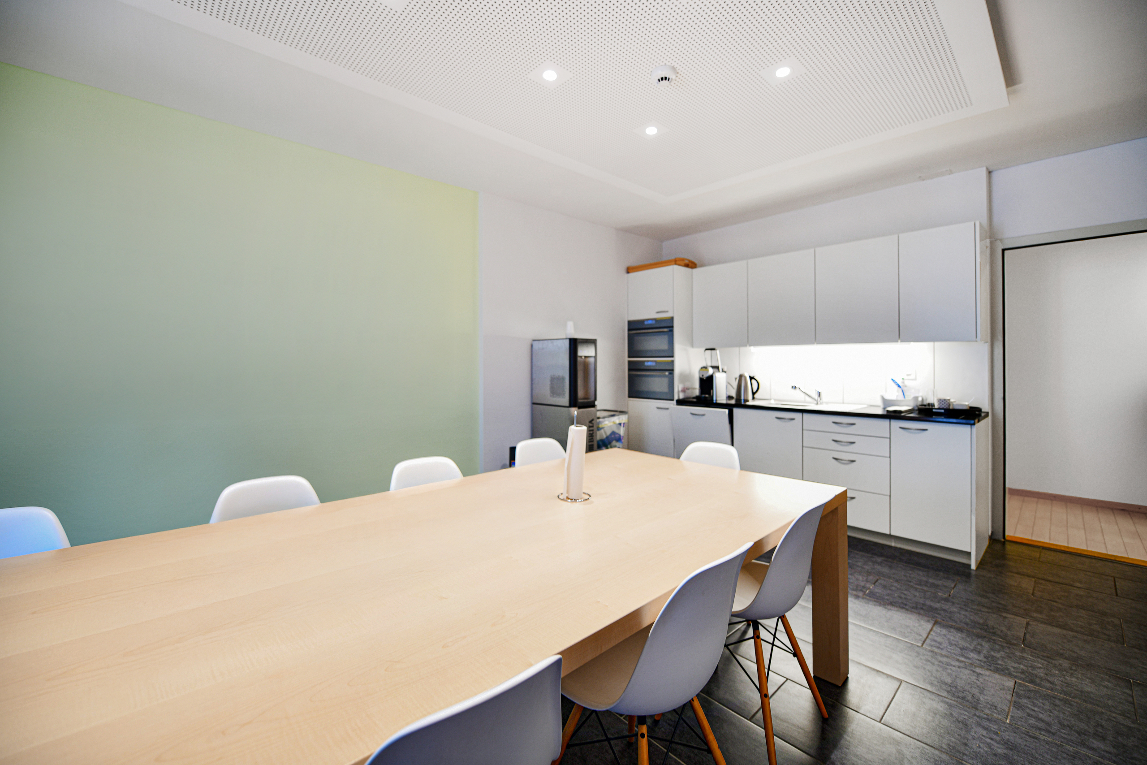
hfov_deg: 104.3
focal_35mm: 14
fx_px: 446
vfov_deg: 81.2
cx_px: 574
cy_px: 382
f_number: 2.8
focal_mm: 14
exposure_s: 1/15
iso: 110
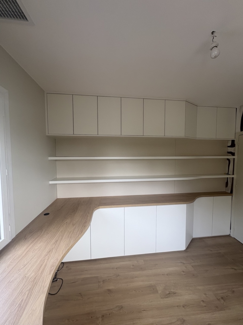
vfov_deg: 102.1
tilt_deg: -2.8
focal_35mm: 14
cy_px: 162
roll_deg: -0.1
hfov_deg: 85.7
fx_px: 131
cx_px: 122
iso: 64
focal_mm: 2.22
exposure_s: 1/99
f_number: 2.2
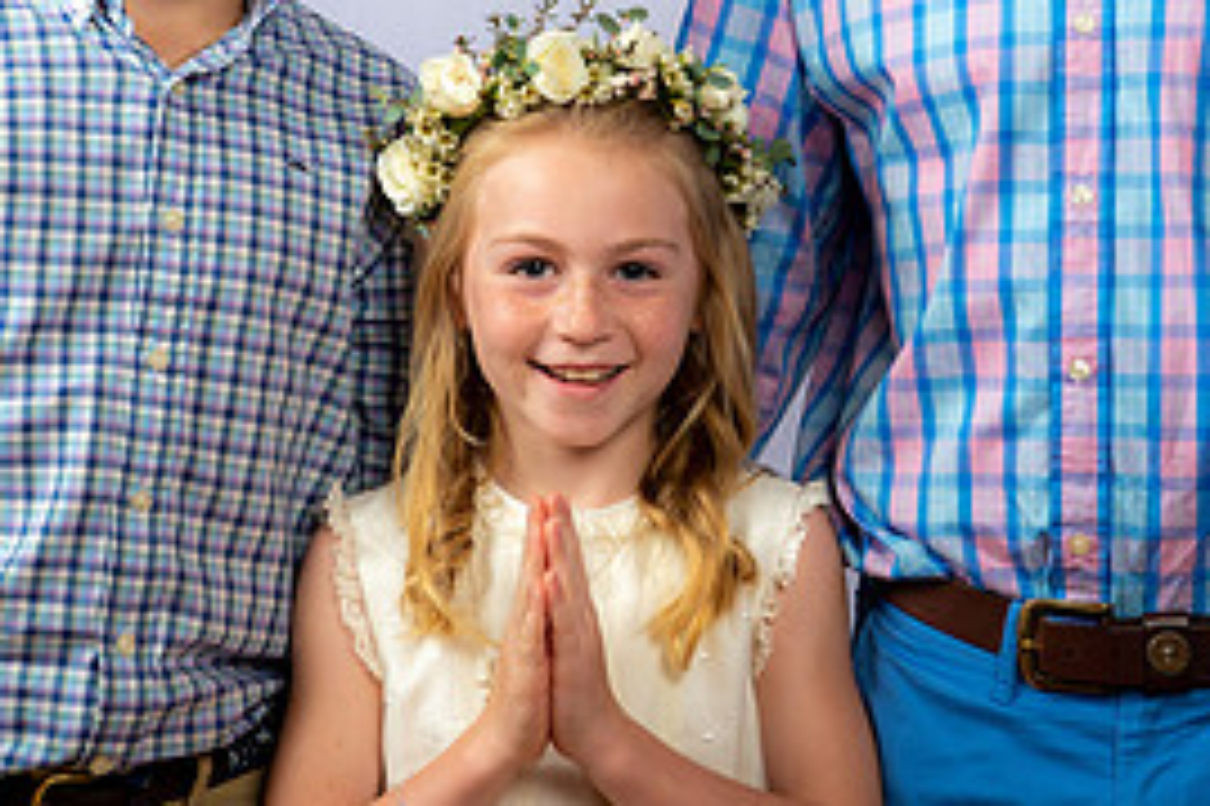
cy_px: 135
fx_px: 4702
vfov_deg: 9.8
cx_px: 603
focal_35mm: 140
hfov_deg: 14.7
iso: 250
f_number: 6.3
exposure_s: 1/160
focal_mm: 65
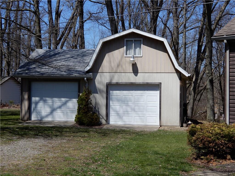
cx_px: 118
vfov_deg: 22.6
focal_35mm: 65
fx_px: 441
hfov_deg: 29.8
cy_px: 88
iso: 80
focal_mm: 11.6
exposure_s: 1/800
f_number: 4.5
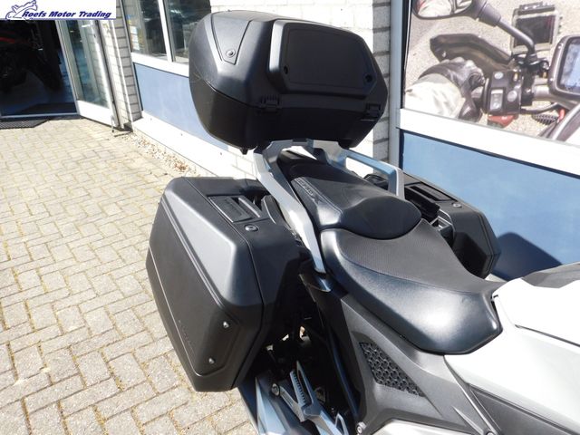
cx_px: 290
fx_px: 503
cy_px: 218
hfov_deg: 60.0
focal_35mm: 30
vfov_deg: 46.8
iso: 125
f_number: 3.2
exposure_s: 1/500
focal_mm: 5.3
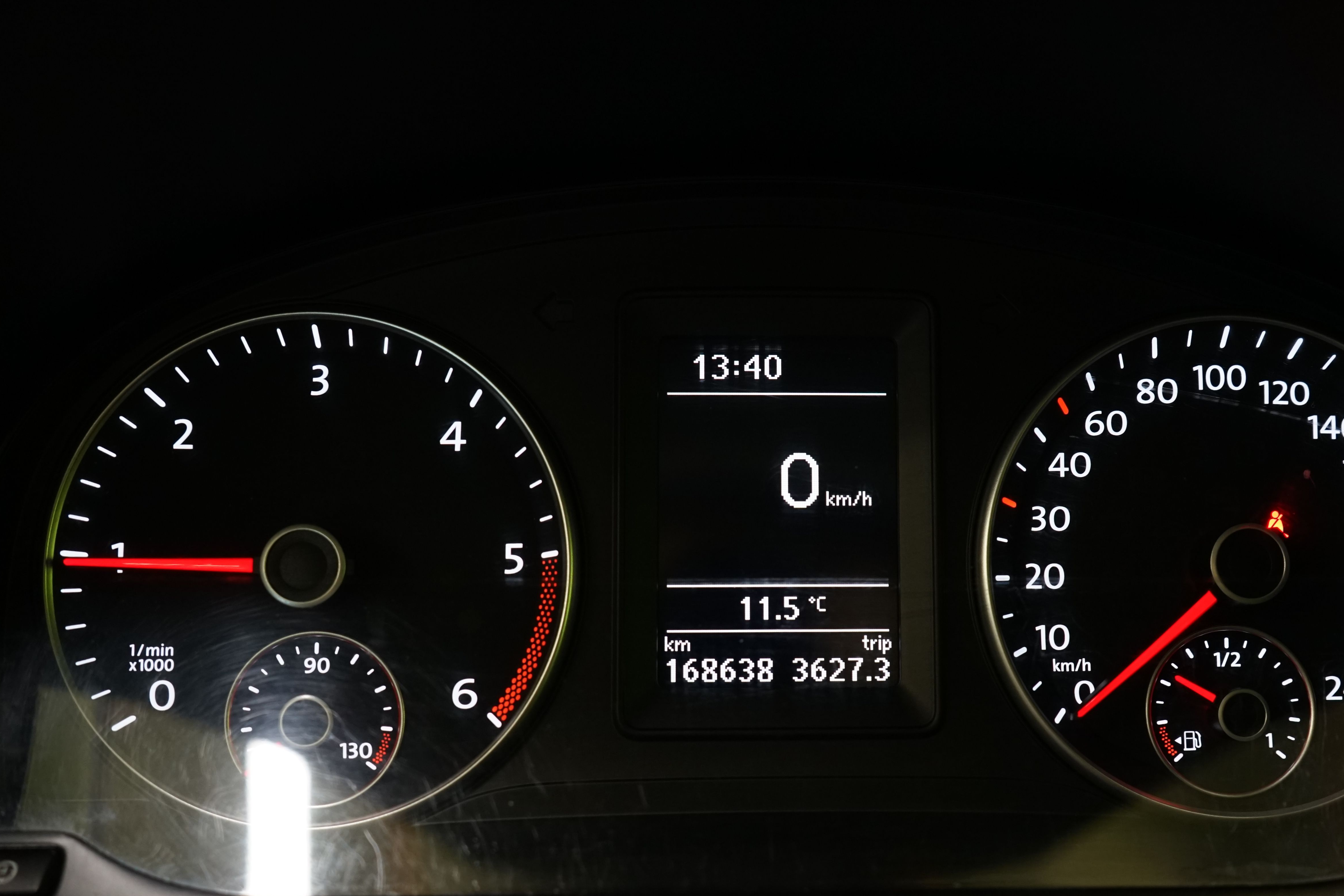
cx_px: 781
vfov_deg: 35.8
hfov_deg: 51.7
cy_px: 546
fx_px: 1381
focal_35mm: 37
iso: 1250
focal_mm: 29
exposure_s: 1/20
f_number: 5
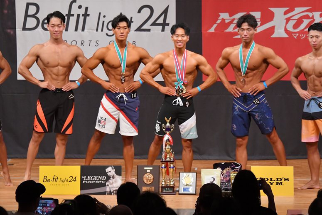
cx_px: 161
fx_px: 2146
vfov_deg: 5.7
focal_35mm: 240
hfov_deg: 8.6
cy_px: 108
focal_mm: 160
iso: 7200
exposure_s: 1/400
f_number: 5.6
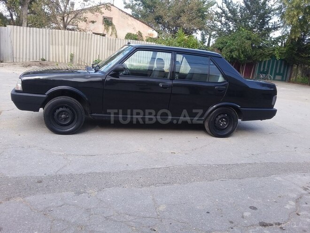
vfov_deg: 45.4
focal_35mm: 31
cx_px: 155
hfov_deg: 58.4
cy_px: 116
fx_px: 278
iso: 50
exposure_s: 1/226
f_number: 2.2
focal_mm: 3.3
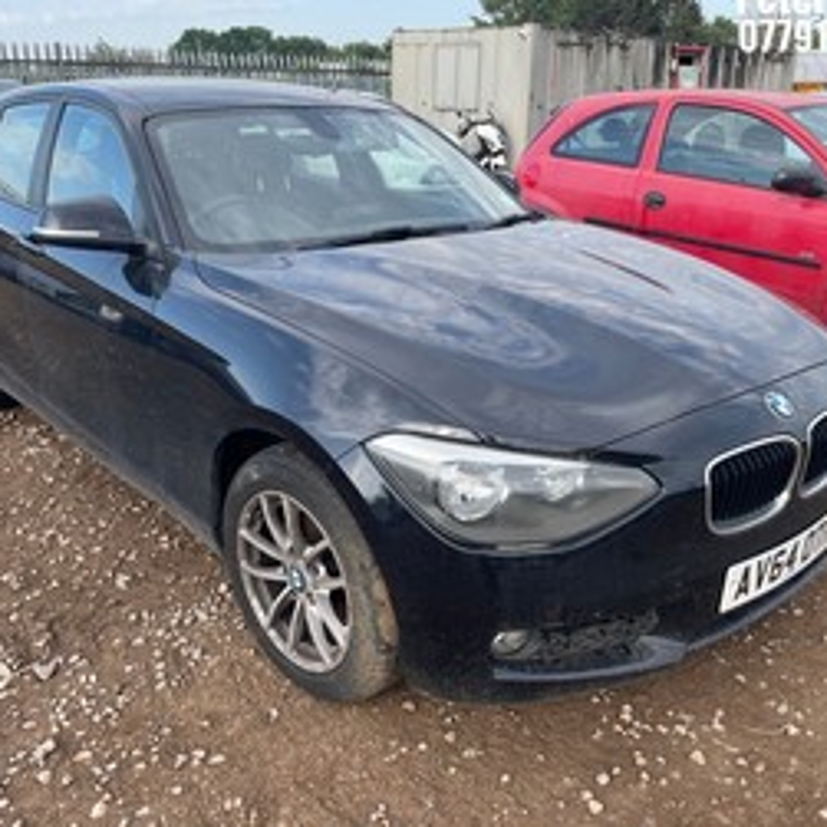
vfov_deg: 51.1
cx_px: 399
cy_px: 405
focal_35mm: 32
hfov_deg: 51.1
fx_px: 865
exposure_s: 1/744
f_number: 1.6
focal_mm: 4.2
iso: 32
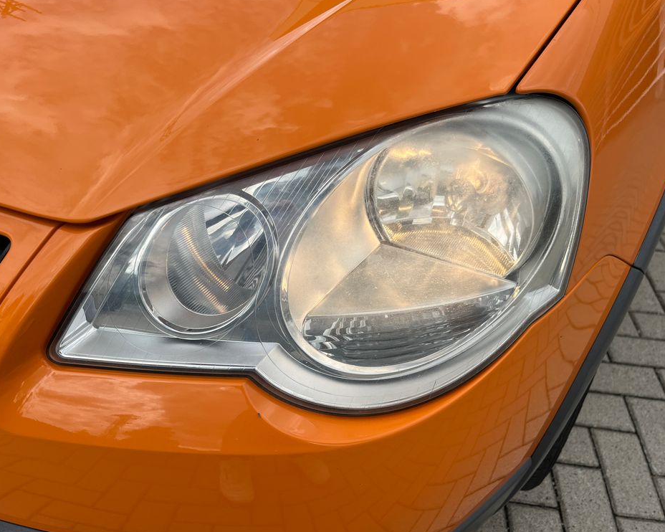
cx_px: 314
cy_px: 260
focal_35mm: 28
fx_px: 551
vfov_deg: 51.5
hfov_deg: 62.2
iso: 50
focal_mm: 5.1
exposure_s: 1/2688
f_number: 1.6
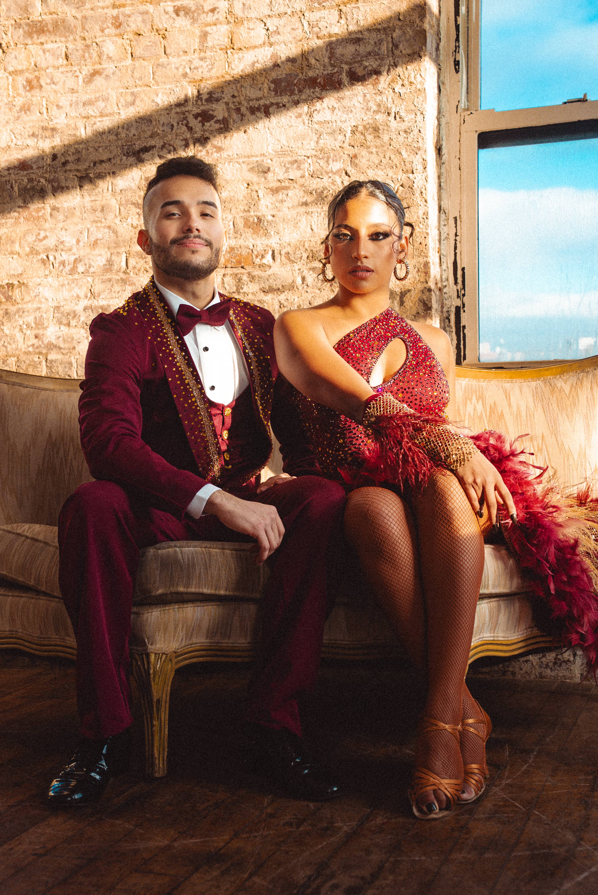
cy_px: 448
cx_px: 299
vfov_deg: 40.3
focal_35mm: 49
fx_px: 1219
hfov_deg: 27.6
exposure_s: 1/125
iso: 500
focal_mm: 49
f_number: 5.6
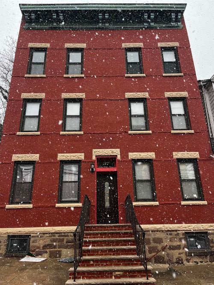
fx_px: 214
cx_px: 107
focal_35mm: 26
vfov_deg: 67.3
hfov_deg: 53.0
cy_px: 142
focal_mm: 5.1
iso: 50
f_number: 1.6
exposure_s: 1/122
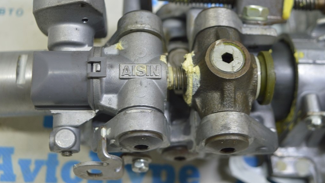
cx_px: 161
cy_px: 89
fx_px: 479
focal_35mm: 56
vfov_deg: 21.6
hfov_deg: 37.5
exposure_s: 1/20
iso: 400
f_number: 5.6
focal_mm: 35
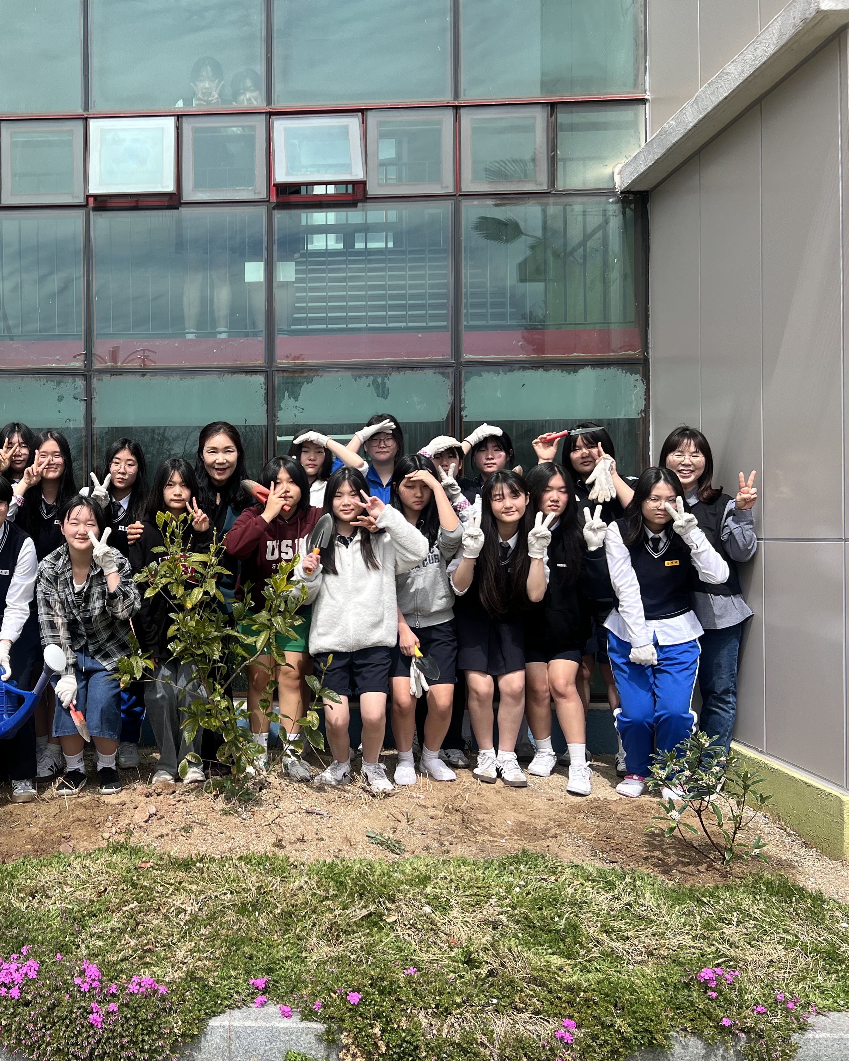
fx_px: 1068
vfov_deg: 52.8
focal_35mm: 34
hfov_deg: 41.5
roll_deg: +0.7
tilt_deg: +0.0
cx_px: 173
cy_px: 529
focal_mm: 5.7
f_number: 1.5
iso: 50
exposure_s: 1/3831
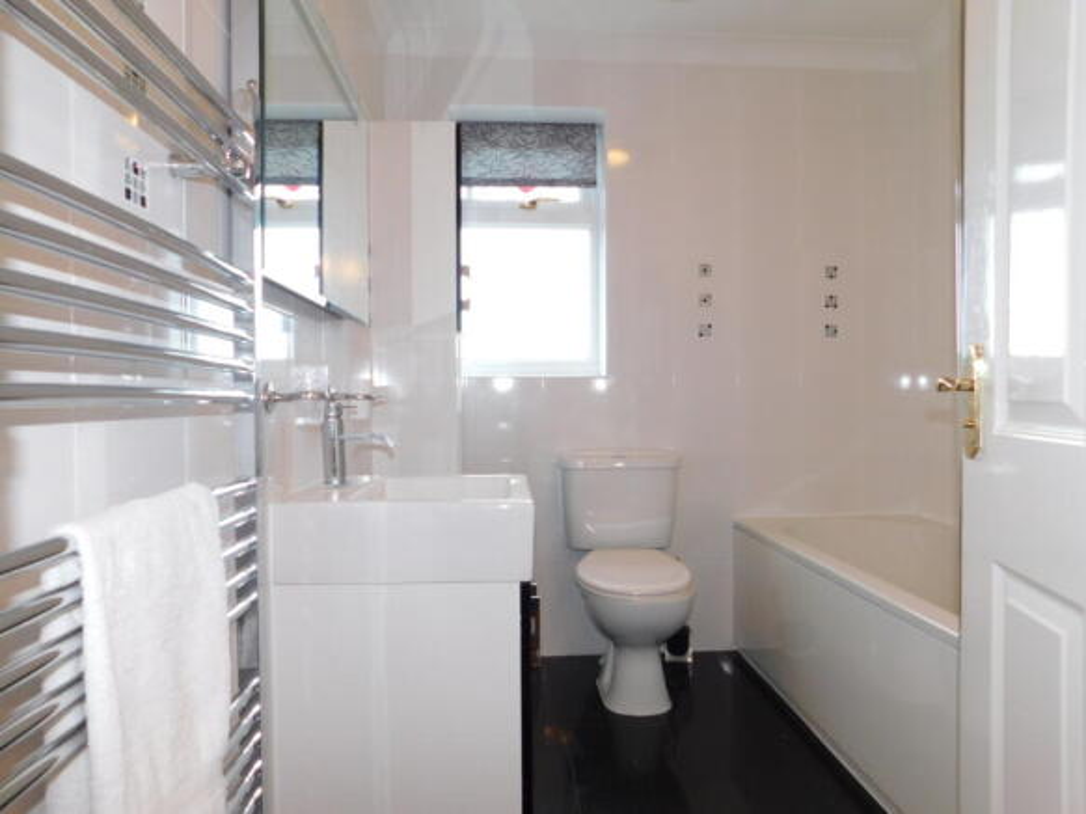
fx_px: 721
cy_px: 407
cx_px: 543
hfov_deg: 73.9
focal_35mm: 23
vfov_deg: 58.9
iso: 200
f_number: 3
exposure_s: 1/30
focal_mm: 4
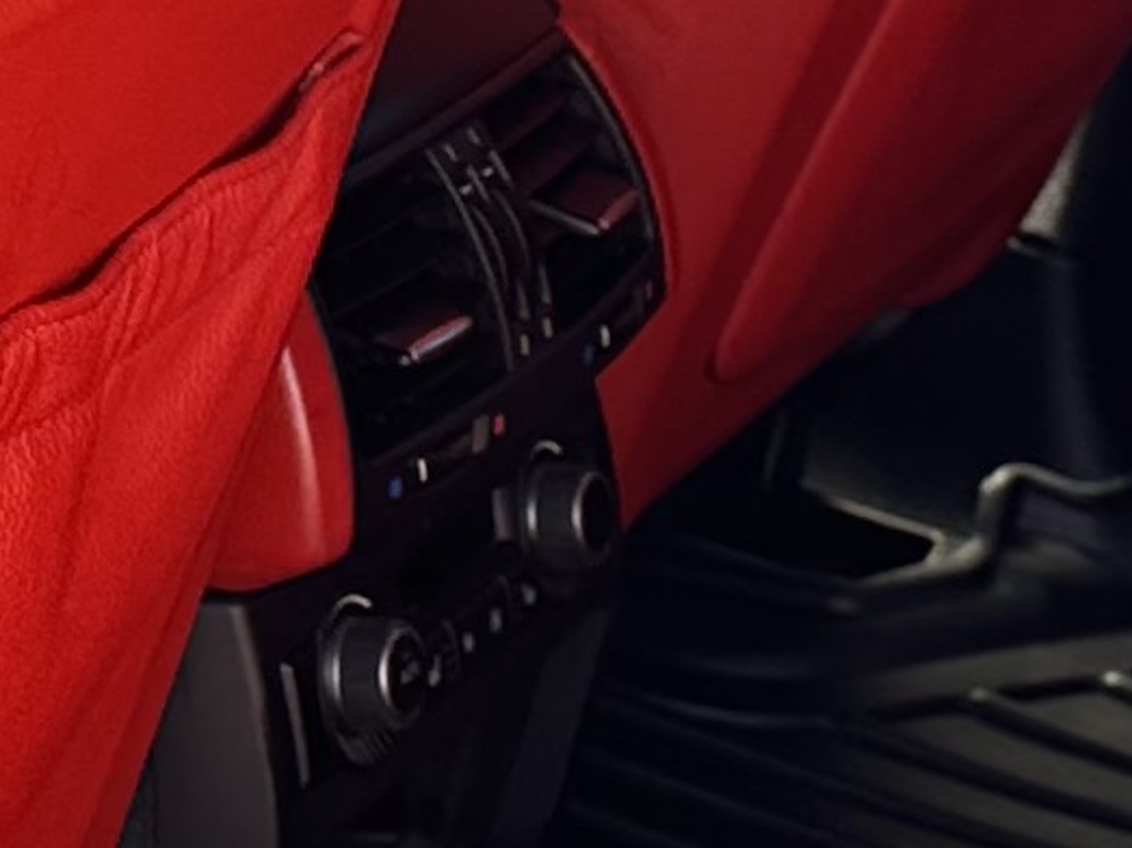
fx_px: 6048
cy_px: 376
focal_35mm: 185
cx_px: 195
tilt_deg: -22.7
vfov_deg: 8.0
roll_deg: -0.6
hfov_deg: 10.7
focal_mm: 6.86
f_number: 1.78
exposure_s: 1/121
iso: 64
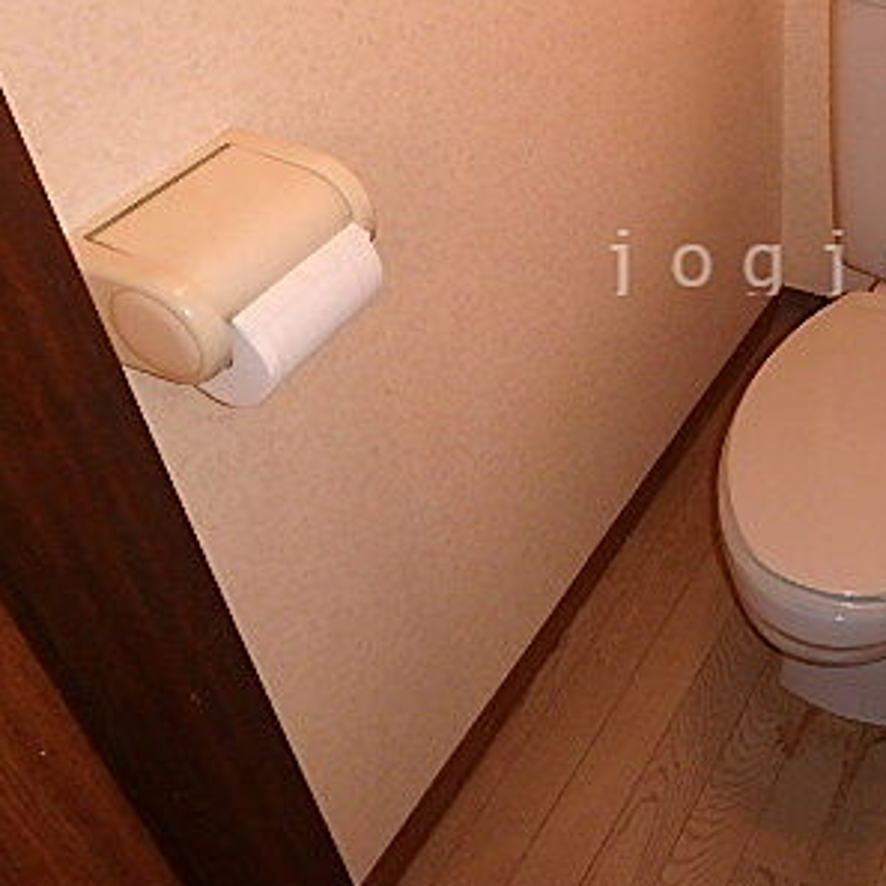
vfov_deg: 41.0
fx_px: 1158
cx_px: 808
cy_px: 260
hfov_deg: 38.7
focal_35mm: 40
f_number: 3.5
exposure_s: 1/30
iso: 400
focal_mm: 3.7
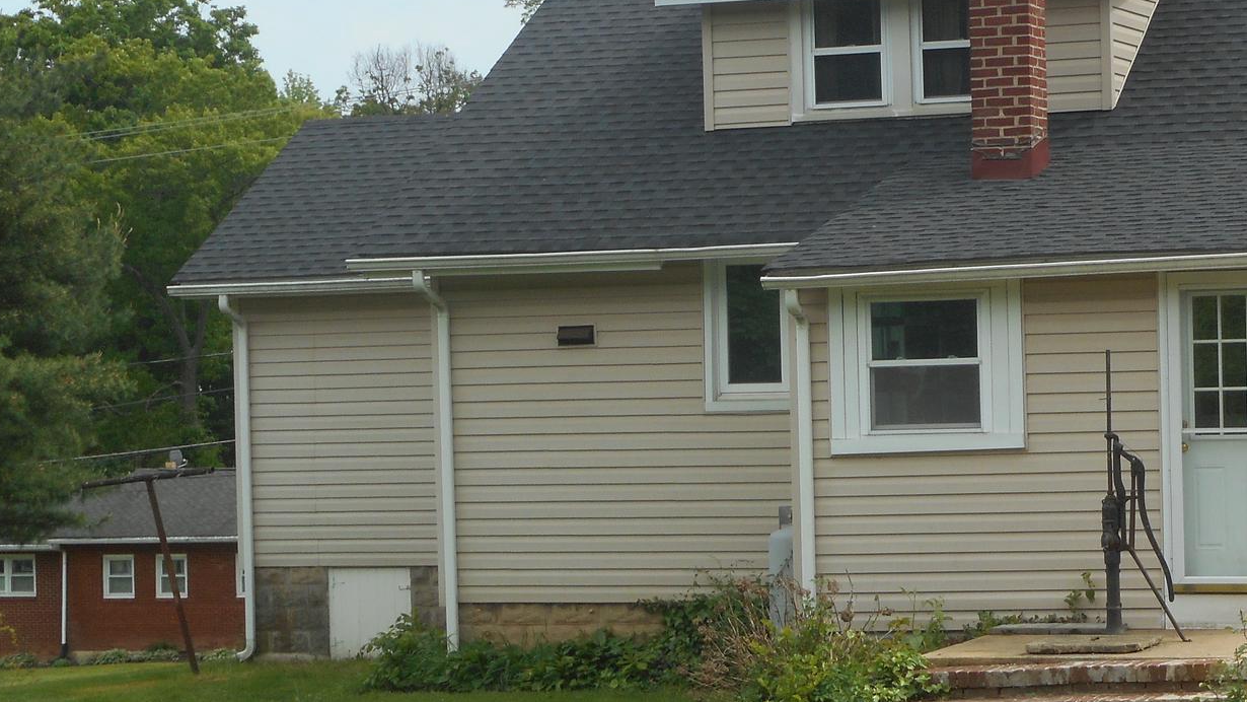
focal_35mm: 107
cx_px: 973
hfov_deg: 19.8
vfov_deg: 11.3
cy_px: 363
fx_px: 3538
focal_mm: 10.5
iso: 80
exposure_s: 1/250
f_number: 5.1
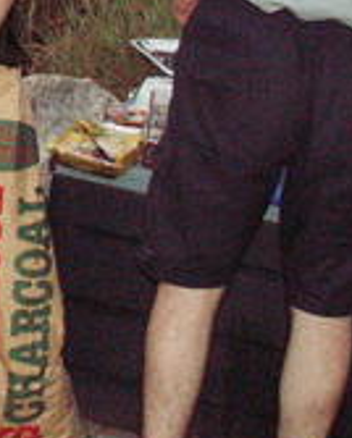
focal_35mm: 131
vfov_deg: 14.4
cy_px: -5
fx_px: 1703
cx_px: -263
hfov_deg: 11.1
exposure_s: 1/40
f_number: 2.8
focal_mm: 5.86
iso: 160
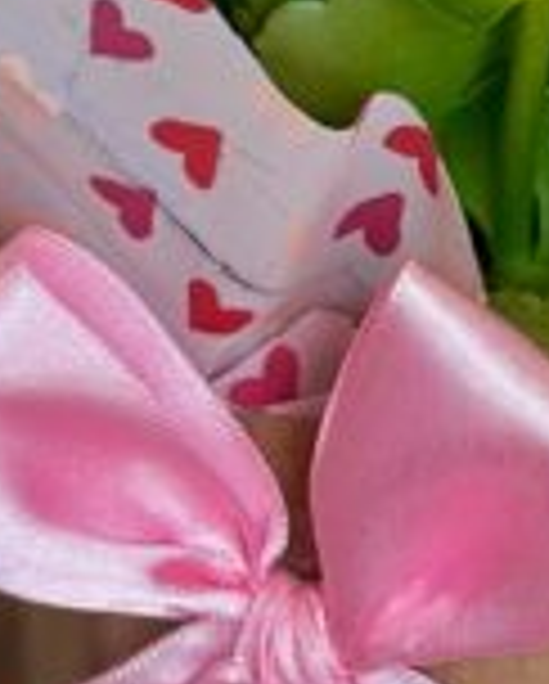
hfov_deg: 4.9
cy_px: -207
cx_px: 576
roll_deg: -1.4
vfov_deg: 6.1
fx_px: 6385
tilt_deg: -11.5
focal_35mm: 315
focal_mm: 6.86
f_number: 1.78
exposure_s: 1/398
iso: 80
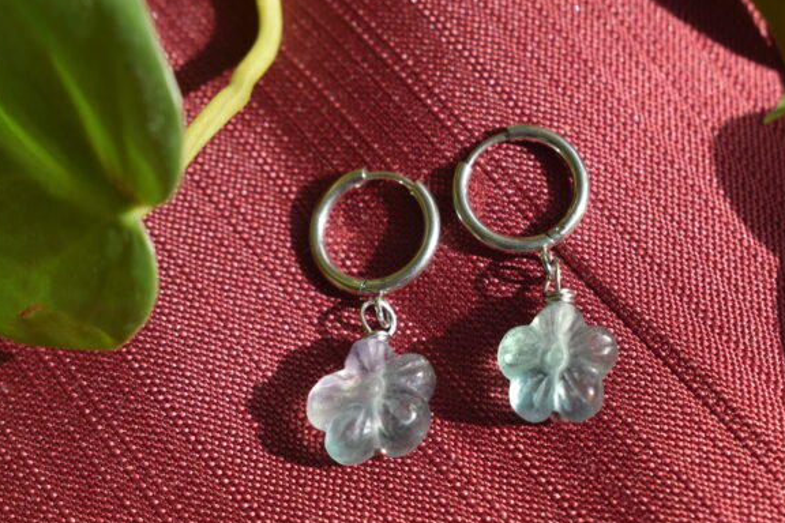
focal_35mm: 75
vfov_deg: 18.2
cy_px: 267
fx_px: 1635
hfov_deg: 27.0
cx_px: 401
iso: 100
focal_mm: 48
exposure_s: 1/80
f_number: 8
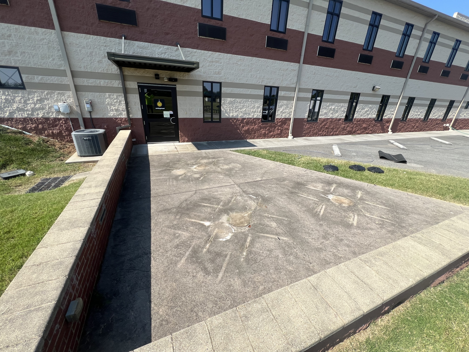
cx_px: 234
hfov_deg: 106.2
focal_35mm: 13
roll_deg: -1.9
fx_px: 176
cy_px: 176
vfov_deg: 89.9
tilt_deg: -23.6
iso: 32
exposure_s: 1/1309
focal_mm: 1.57
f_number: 1.8
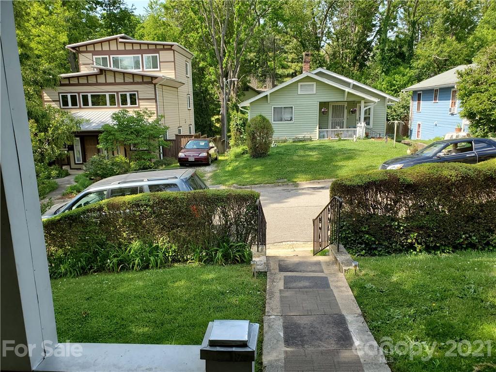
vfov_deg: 53.1
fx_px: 373
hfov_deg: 67.3
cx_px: 248
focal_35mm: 26
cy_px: 186
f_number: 2.4
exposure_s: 1/489
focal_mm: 4.3
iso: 50
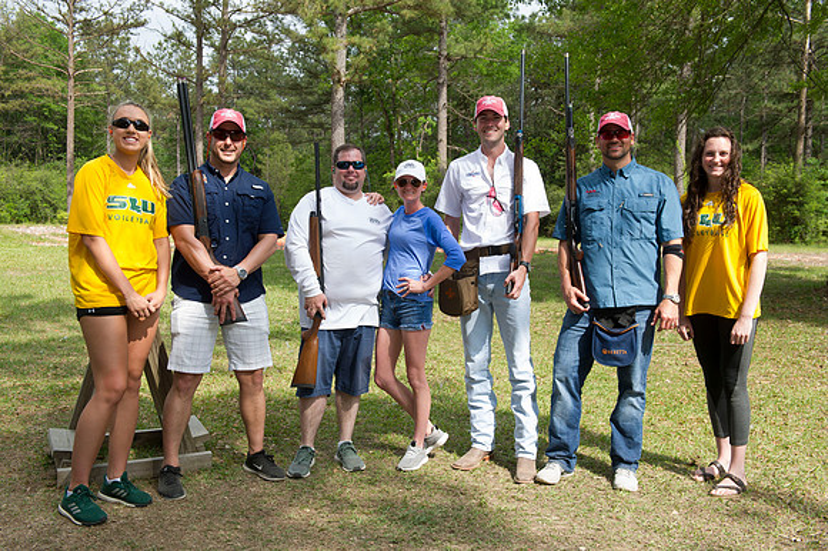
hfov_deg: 50.7
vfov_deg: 35.0
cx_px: 414
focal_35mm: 38
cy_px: 276
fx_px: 873
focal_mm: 38
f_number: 7.1
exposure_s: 1/200
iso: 200
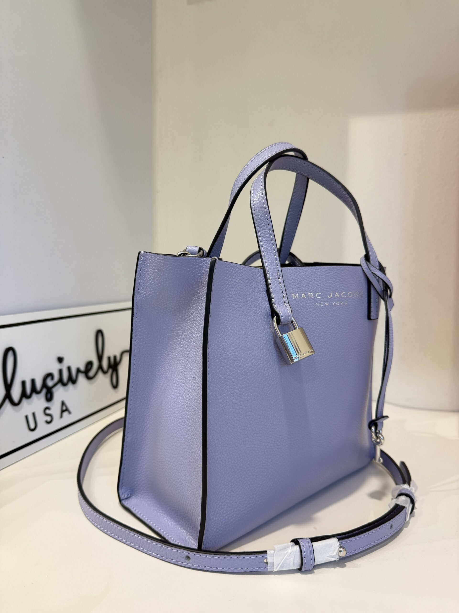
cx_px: 230
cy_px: 306
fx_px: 424
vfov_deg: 71.6
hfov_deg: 56.8
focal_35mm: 24
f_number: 1.78
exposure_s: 1/50
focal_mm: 6.76
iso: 125
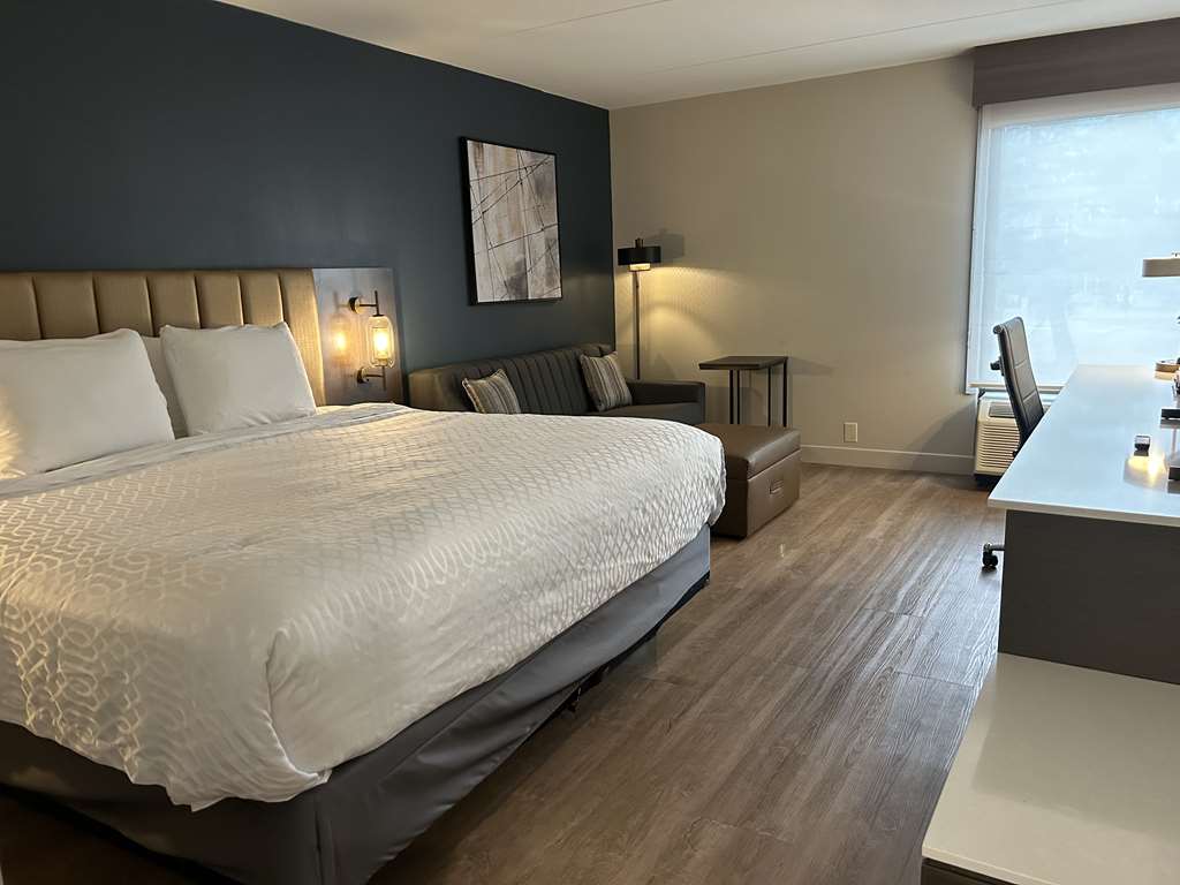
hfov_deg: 67.3
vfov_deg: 53.1
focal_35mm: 26
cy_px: 442
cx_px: 590
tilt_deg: -11.0
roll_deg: +2.2
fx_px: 886
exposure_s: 1/60
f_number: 1.5
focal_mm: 5.7
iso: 400
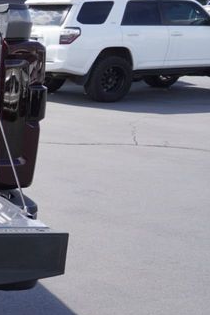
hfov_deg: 13.0
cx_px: -301
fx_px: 682
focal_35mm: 78
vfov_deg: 25.9
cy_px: 187
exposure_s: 1/160
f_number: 6.3
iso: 100
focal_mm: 16
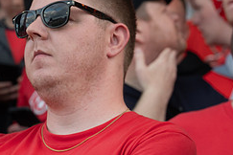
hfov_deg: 7.3
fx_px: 1812
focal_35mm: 280
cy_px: 133
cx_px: 334
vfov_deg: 4.9
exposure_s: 1/500
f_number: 5
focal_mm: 89
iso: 800
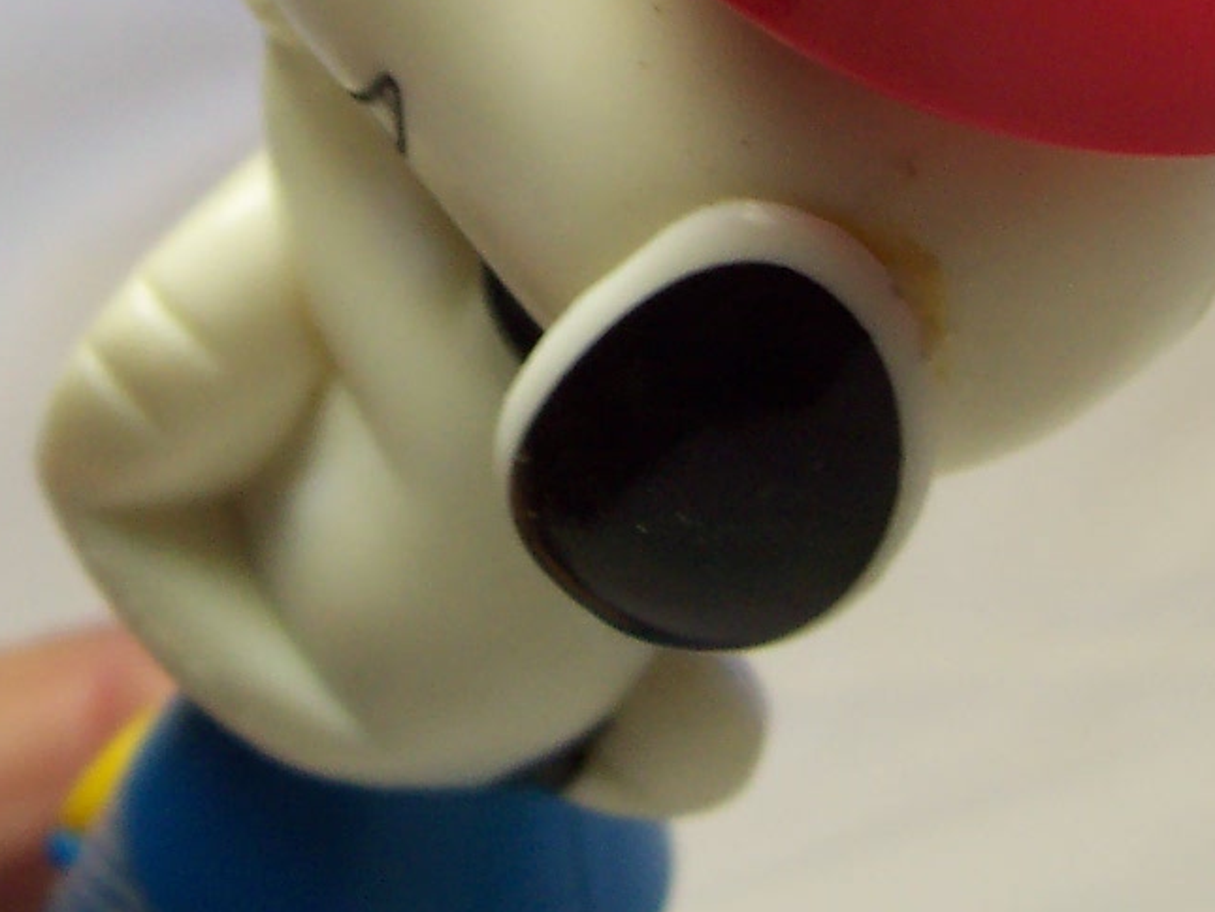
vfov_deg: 14.9
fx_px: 3335
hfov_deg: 20.6
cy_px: -237
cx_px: 590
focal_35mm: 95
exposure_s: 1/60
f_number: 2.8
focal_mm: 5.6
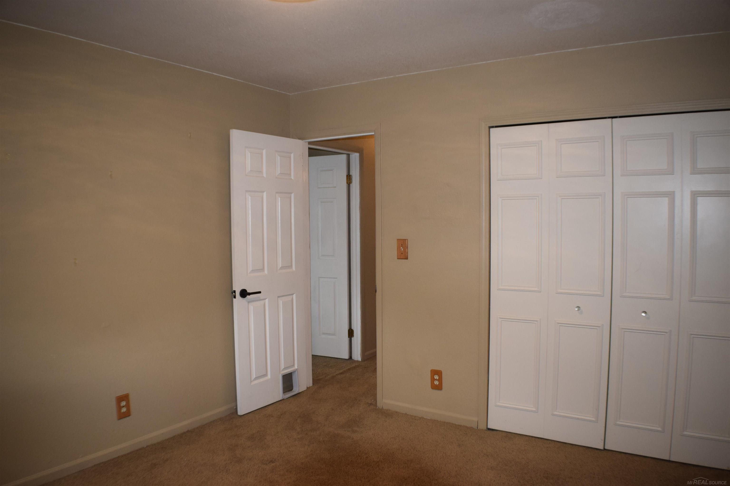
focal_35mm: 33
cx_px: 365
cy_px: 243
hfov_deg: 57.2
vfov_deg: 40.0
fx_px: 669
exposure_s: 1/80
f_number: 4.5
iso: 800
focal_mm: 22
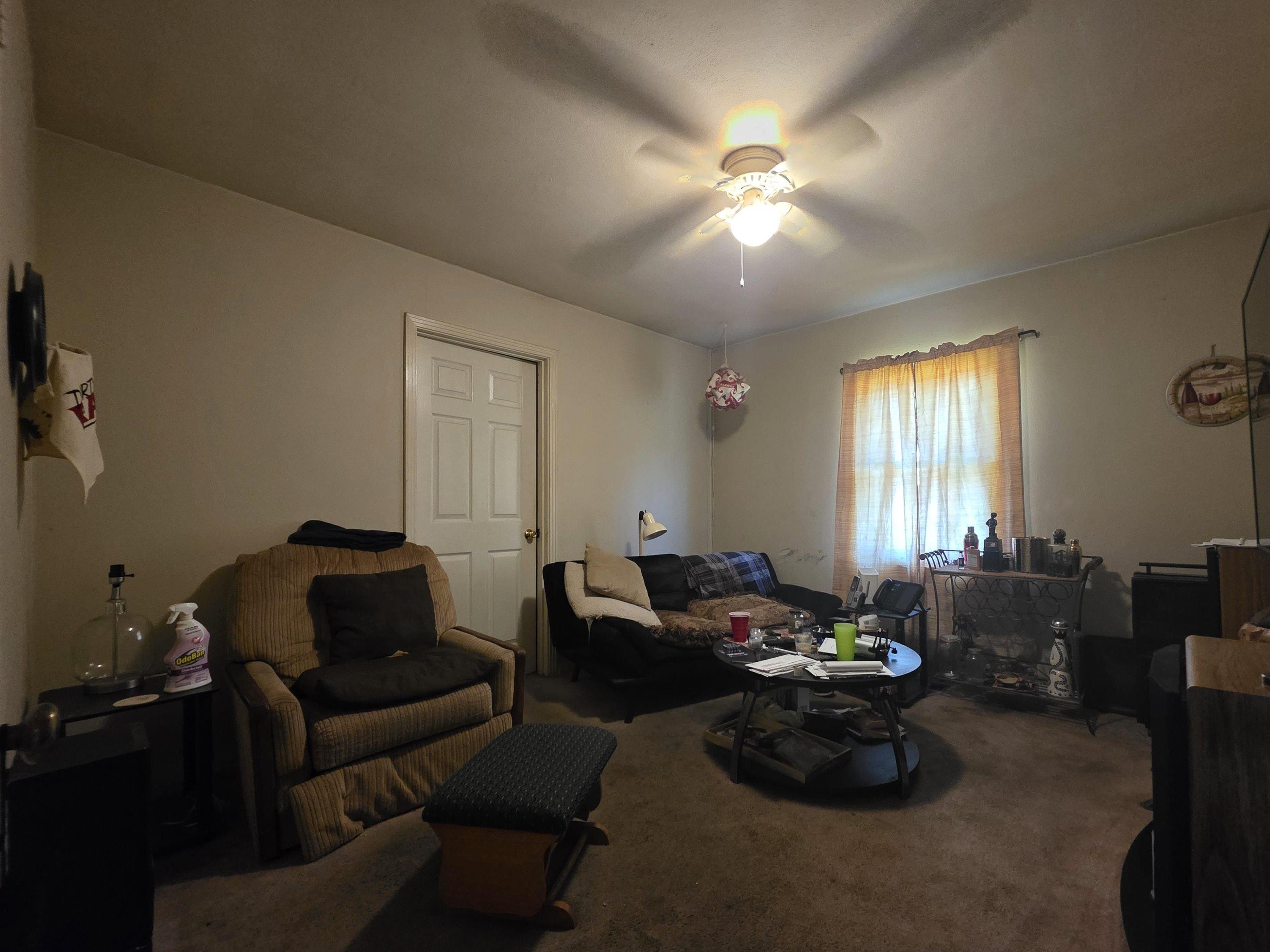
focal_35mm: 14
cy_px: 502
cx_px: 674
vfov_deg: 85.6
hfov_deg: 101.9
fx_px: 514
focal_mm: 2.2
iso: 1000
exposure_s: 1/60
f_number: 1.9
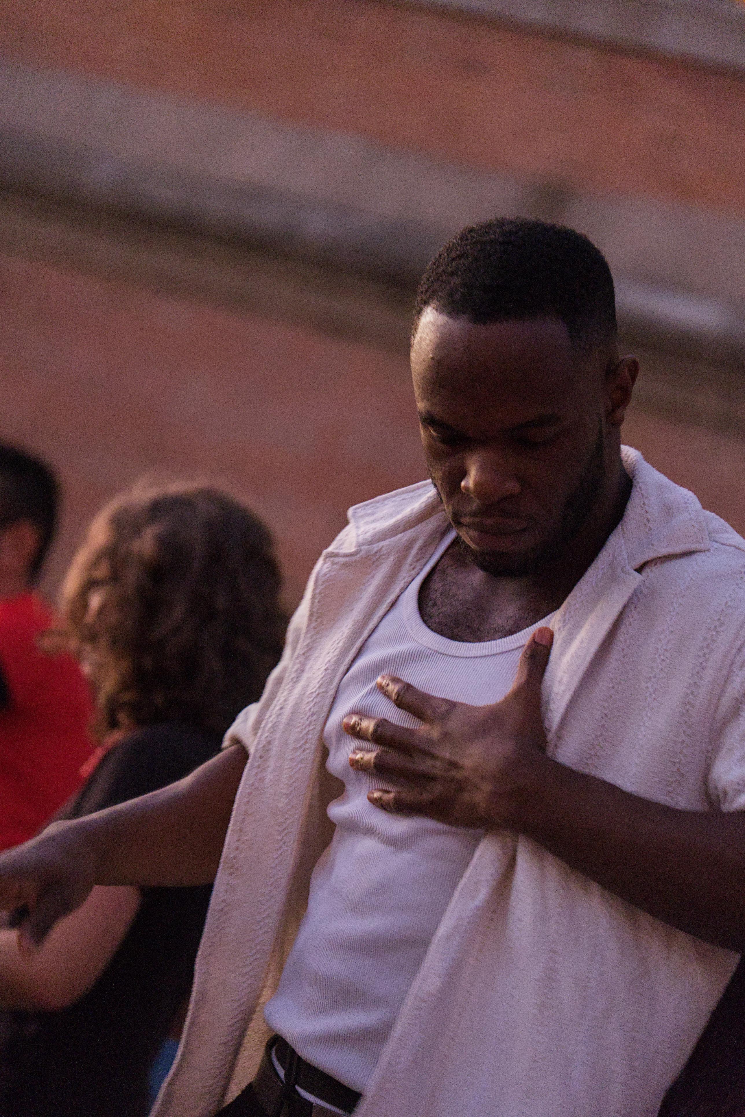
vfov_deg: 10.2
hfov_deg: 6.8
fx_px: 6270
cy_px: 558
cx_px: 372
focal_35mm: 202
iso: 4000
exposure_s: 1/125
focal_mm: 134.5
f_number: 4.4
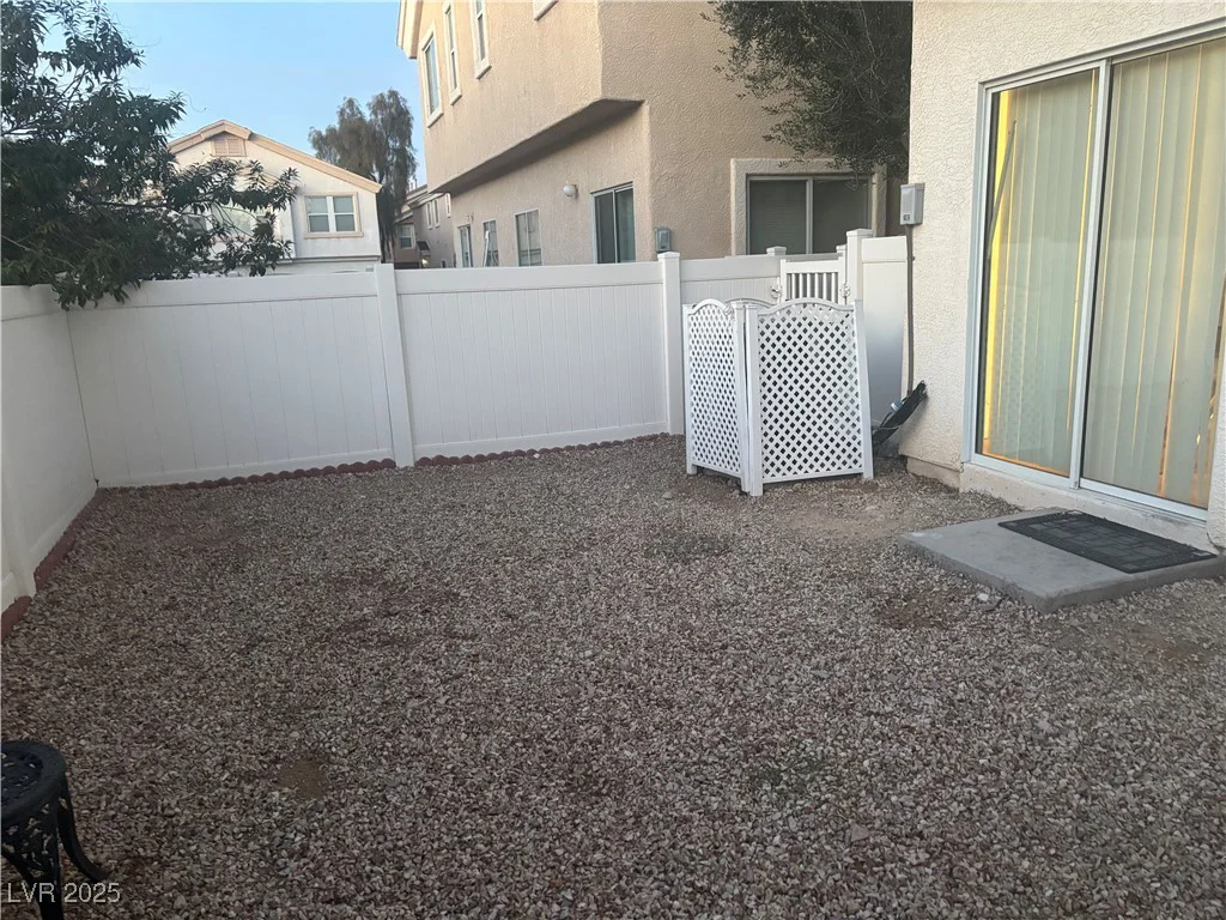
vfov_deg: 53.1
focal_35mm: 26
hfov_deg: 67.3
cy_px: 460
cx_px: 613
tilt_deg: -13.3
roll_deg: +1.8
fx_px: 921
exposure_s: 1/60
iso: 500
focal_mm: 5.96
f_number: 1.6
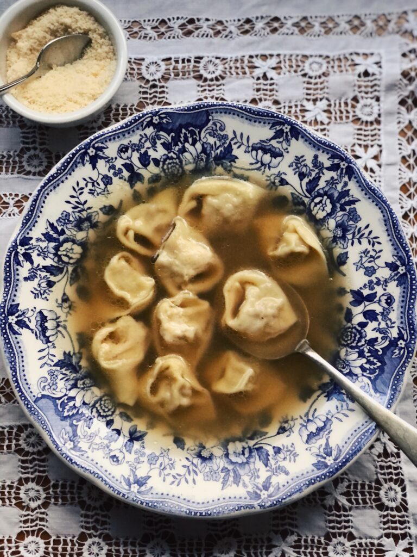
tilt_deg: -78.8
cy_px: 278
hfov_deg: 25.7
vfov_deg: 33.8
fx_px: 916
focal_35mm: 57
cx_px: 208
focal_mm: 6.6
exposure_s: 1/30
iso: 400
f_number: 2.8
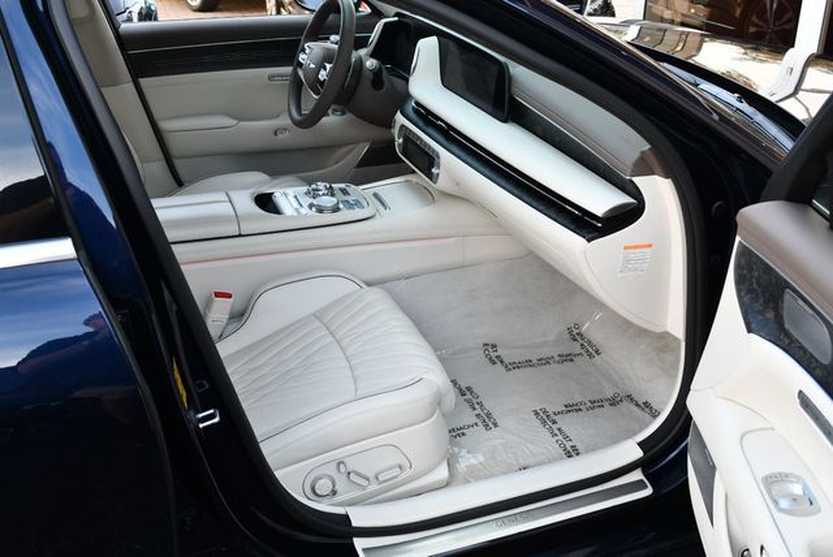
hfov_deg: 53.1
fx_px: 834
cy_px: 278
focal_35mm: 36
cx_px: 416
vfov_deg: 36.9
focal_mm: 18
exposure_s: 1/250
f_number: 4.5
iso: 400
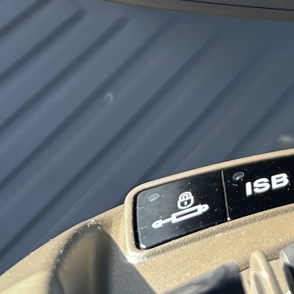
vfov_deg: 11.9
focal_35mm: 126
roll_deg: +1.4
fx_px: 1211
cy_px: -342
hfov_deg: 13.2
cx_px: 422
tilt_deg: -37.1
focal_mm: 5.96
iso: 50
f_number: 1.6
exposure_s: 1/267
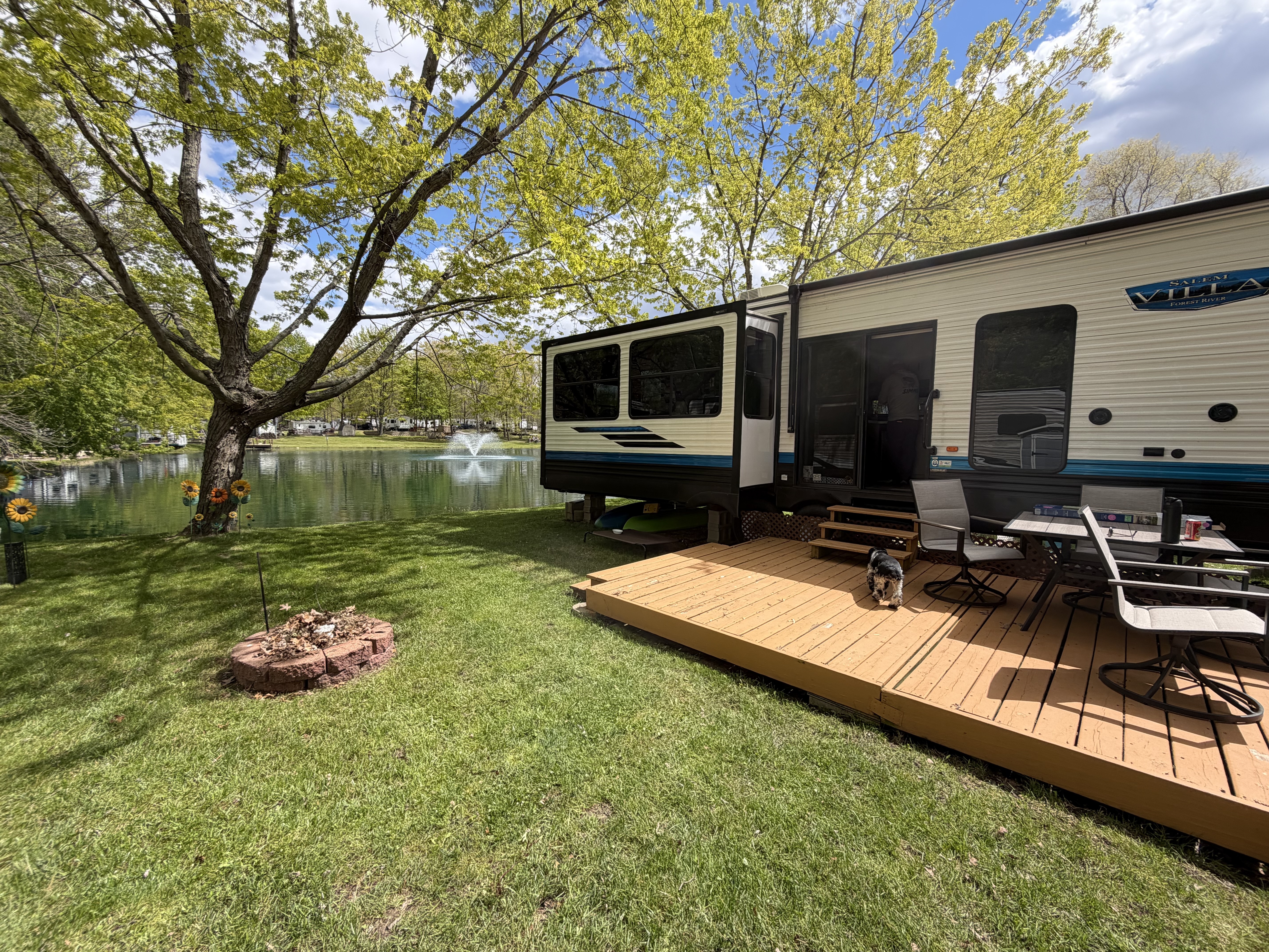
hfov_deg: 102.1
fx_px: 513
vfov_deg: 85.7
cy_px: 476
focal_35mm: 14
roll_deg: -0.6
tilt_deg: -4.8
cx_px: 634
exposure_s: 1/770
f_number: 2.2
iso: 32
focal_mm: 2.22
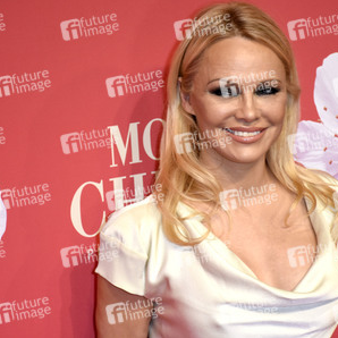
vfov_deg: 8.6
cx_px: 218
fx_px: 2239
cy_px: 169
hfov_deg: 8.6
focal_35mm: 203
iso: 800
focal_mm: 105
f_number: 6.3
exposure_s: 1/125
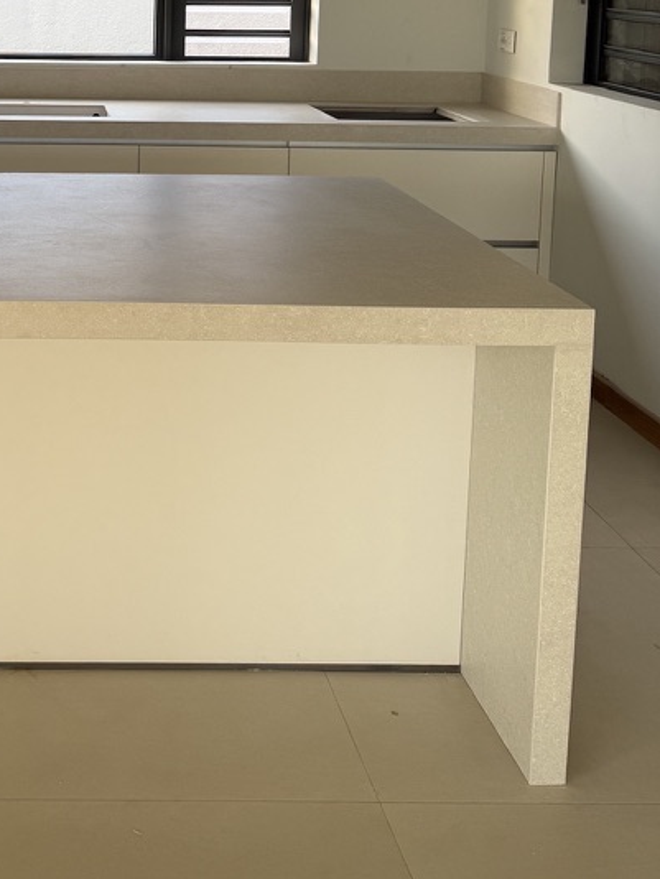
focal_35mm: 46
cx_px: 30
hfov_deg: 29.8
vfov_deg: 38.1
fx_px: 1168
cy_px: 66
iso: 64
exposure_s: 1/121
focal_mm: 6.76
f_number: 1.78
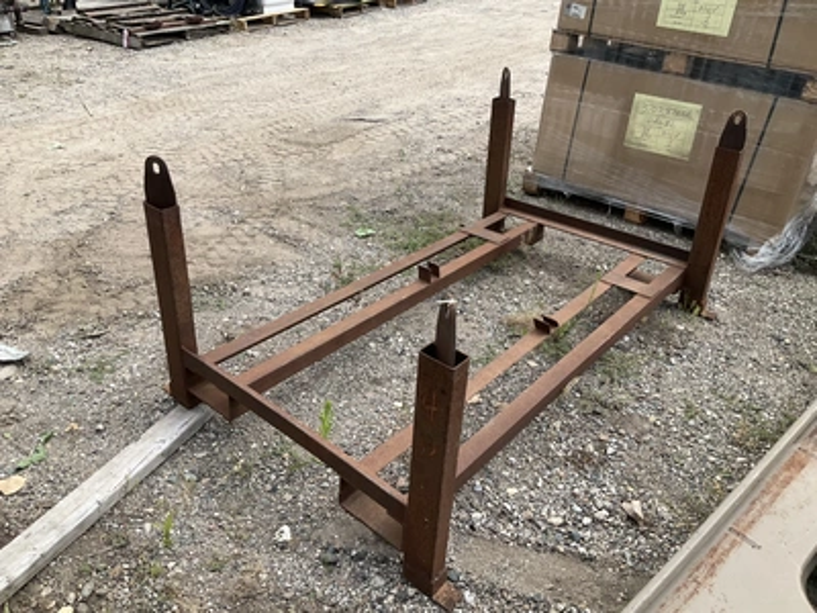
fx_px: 684
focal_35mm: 29
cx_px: 408
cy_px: 306
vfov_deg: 48.2
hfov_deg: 61.7
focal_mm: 3
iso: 25
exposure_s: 1/804
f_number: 1.8
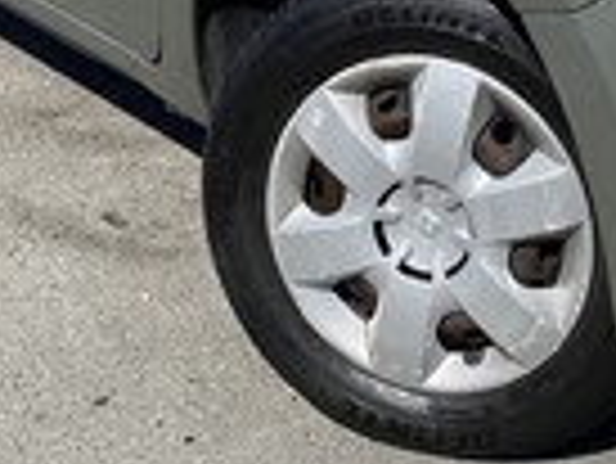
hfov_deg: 20.1
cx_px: 445
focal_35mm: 97
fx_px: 1728
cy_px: -331
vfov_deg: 13.8
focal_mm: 4.25
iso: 32
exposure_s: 1/3205
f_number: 1.8
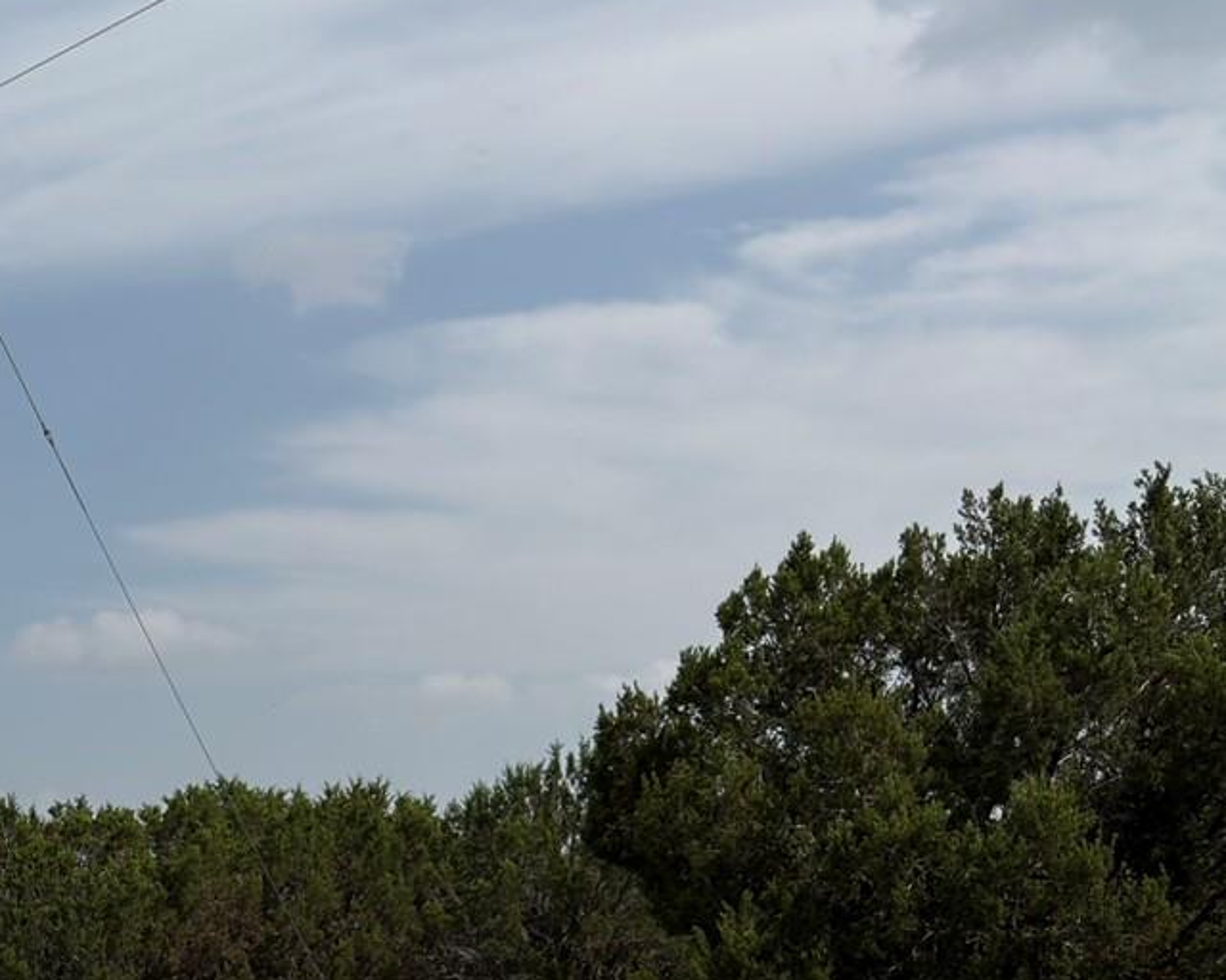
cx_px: -536
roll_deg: +0.5
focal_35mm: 75
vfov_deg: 19.6
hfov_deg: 21.8
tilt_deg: -1.1
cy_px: 1053
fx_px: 2721
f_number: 1.78
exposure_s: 1/7752
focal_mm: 6.76
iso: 64
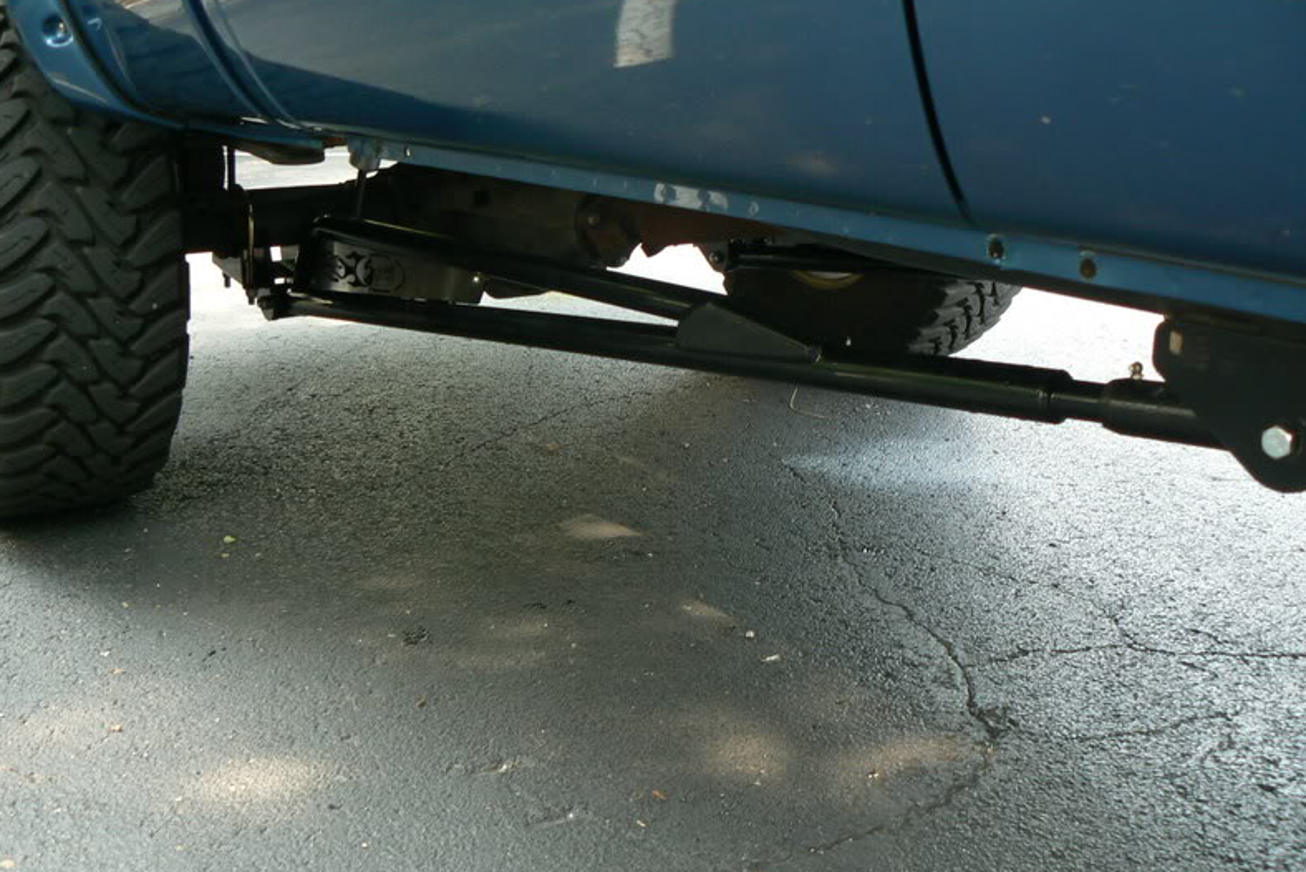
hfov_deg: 50.7
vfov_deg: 35.1
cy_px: 463
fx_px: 1379
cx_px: 653
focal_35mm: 38
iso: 80
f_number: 2.8
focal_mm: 6
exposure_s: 1/30
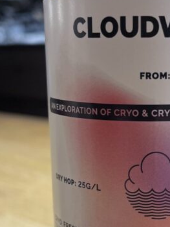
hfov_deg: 19.2
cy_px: 158
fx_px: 497
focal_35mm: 76
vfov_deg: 25.5
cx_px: 143
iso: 125
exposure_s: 1/100
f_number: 1.6
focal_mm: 5.1
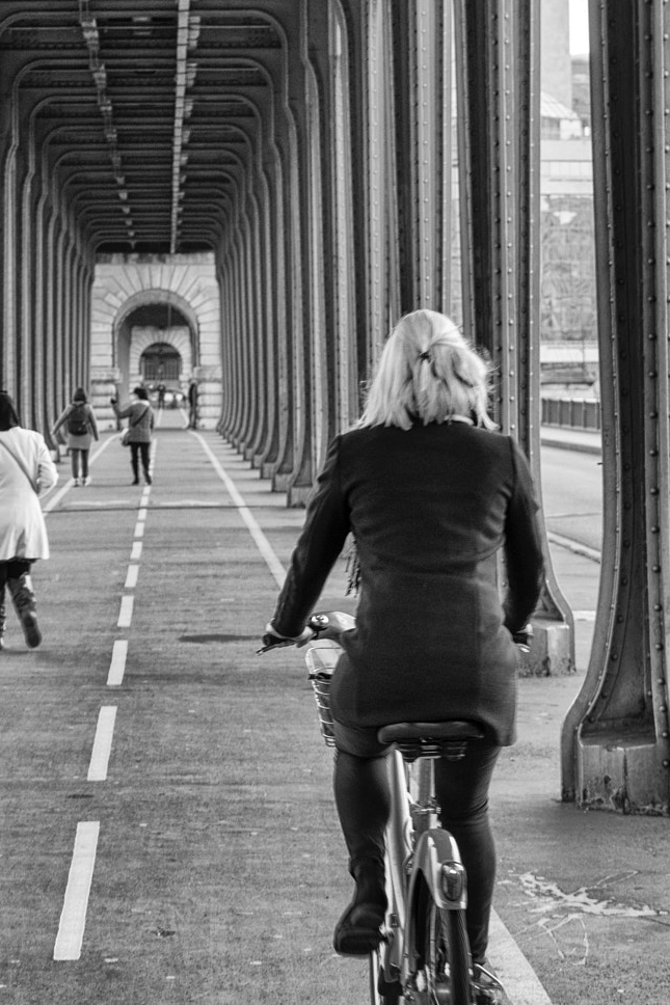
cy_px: 302
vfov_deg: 16.5
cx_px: 216
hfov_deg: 11.0
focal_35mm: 124
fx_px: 3463
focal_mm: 50
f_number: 4.5
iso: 100
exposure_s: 1/100
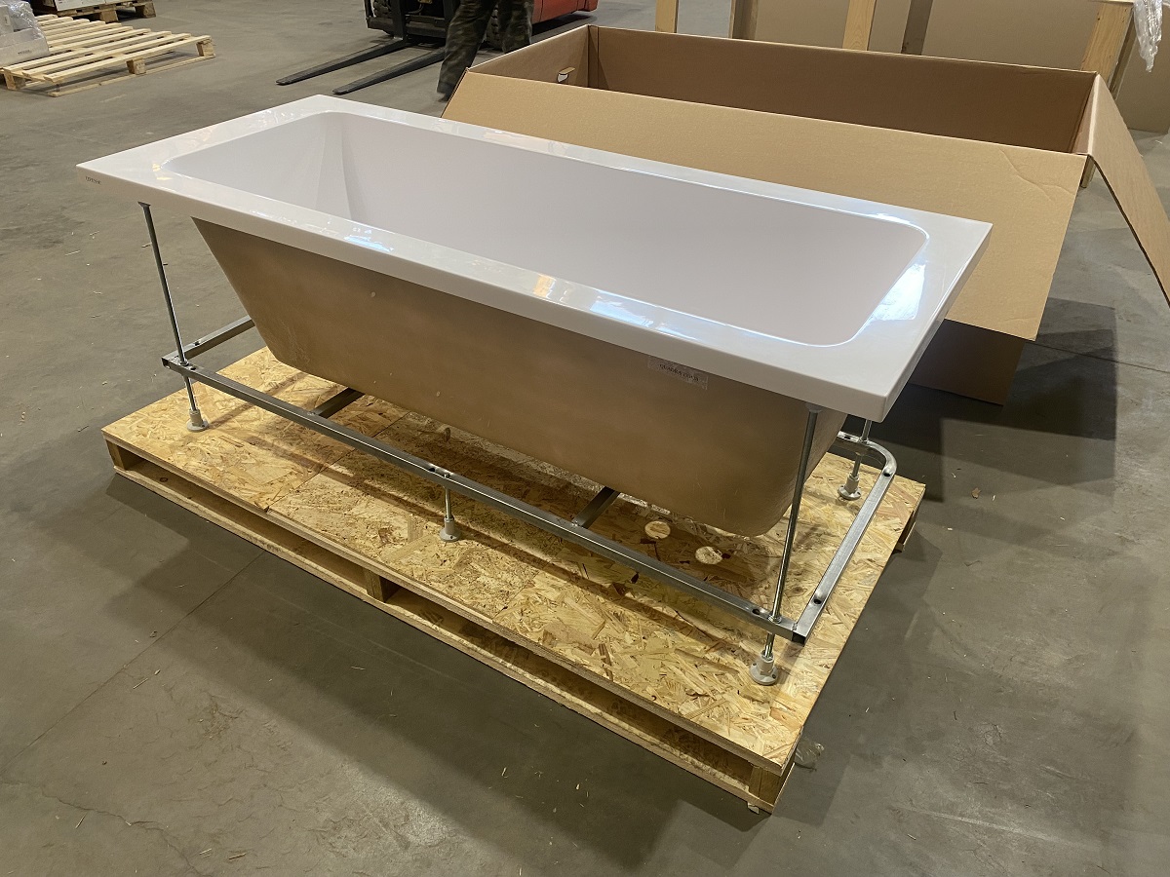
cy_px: 438
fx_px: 879
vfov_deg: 53.1
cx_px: 585
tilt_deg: -34.2
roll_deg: +0.3
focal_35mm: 26
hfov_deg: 67.3
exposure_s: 1/50
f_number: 1.8
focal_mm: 4.25
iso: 80
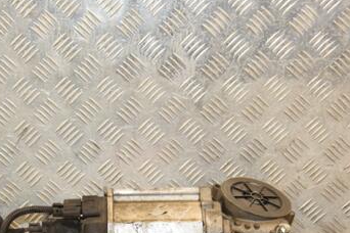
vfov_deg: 13.6
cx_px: 101
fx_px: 972
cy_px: 197
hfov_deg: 20.3
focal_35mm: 100
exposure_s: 1/160
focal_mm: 38
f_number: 5
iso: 800
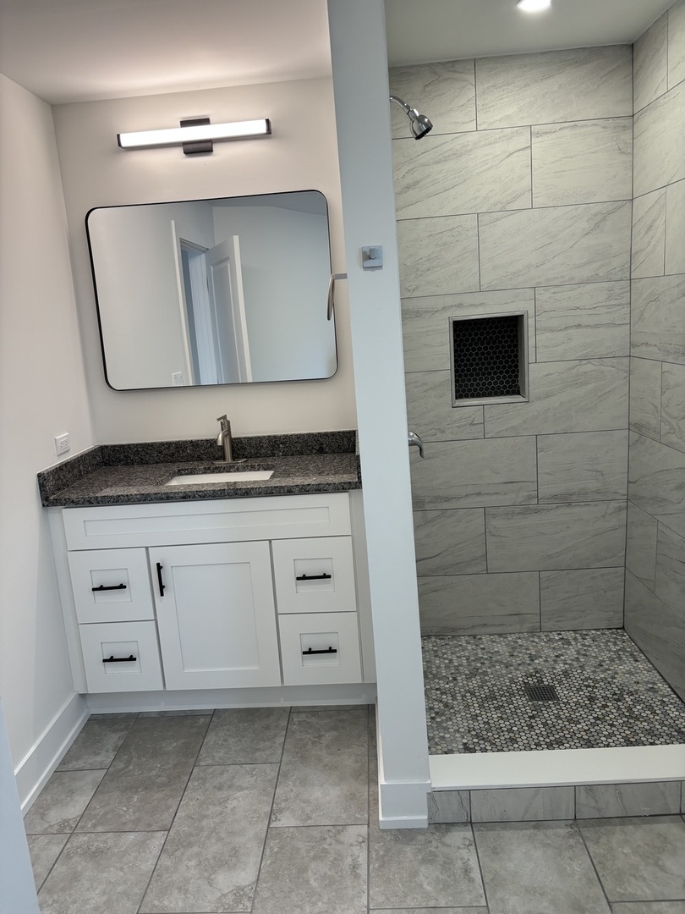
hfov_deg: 53.1
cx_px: 342
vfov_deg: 67.3
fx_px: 686
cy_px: 457
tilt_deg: -11.1
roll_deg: +4.4
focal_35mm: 26
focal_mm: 5.96
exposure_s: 1/120
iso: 100
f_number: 1.6
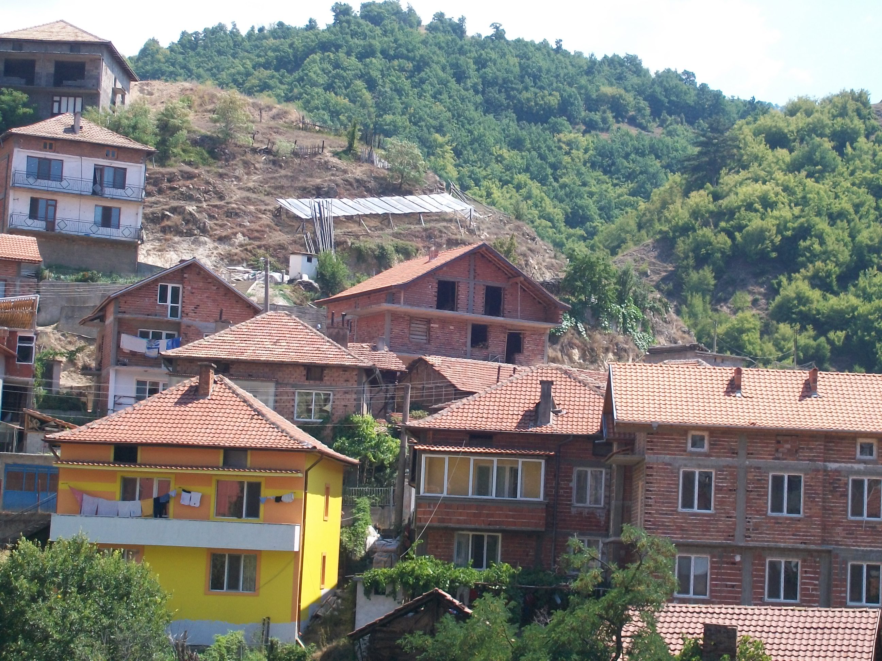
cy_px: 330
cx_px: 441
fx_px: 2217
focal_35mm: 87
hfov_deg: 22.5
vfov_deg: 17.0
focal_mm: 14.3
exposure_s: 1/400
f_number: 4.3
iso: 80
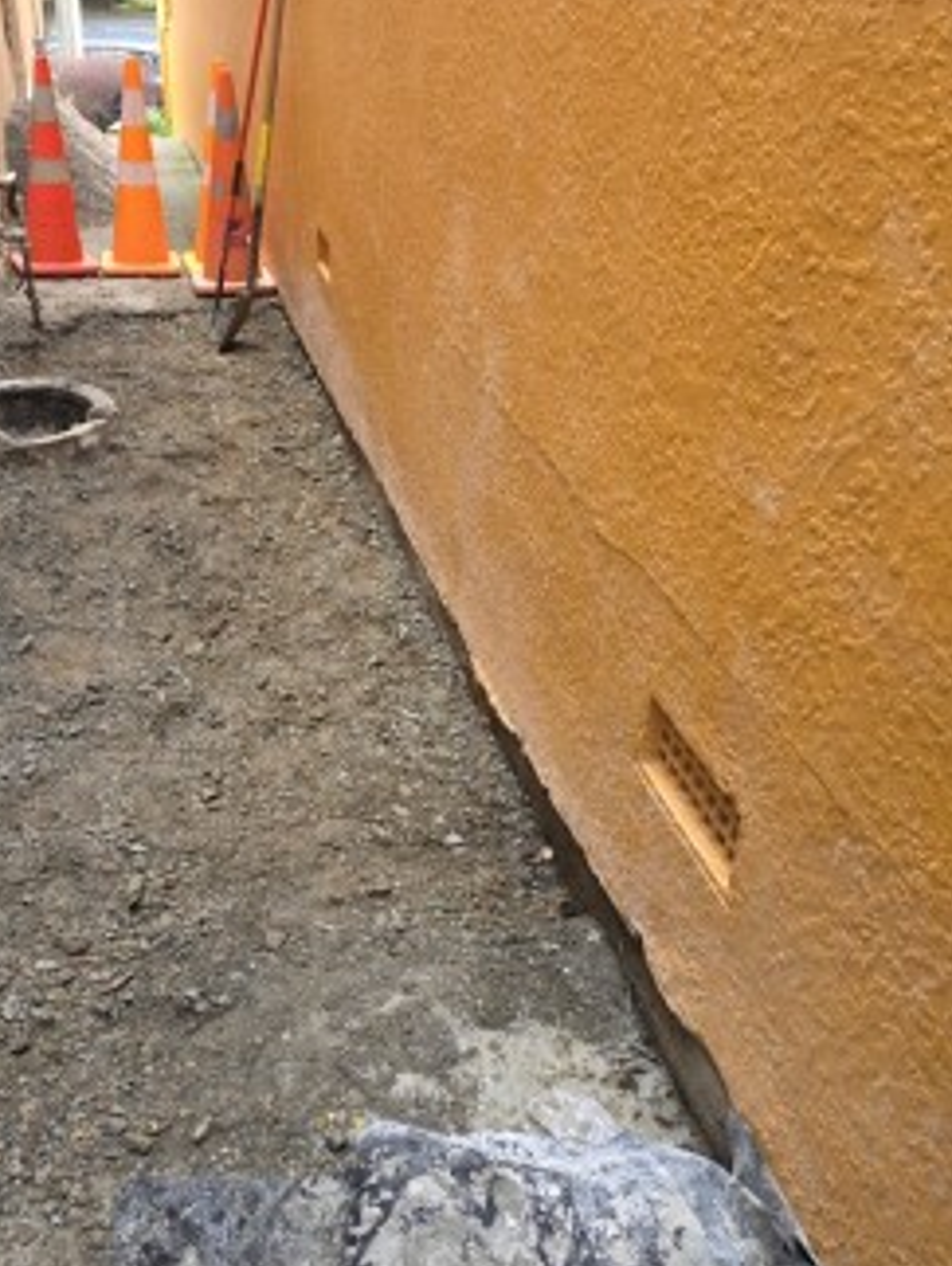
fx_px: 1171
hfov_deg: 43.8
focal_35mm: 32
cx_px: 337
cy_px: 604
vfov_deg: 56.7
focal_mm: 6.3
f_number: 1.7
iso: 160
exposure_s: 1/180
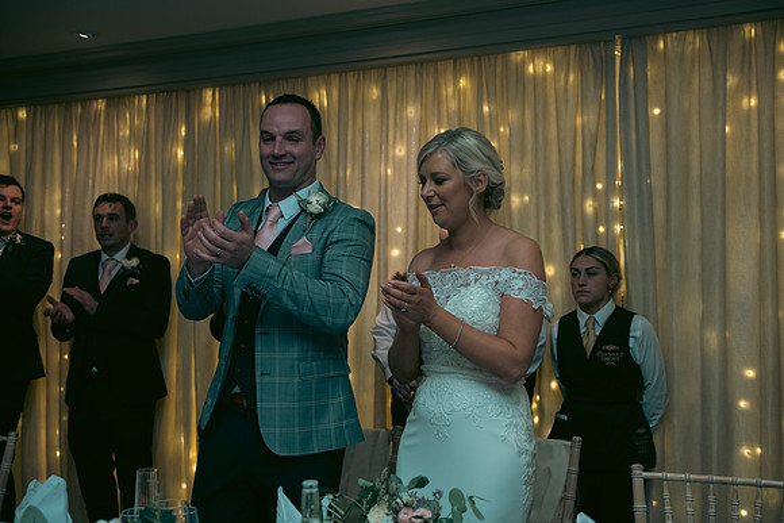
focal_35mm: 42
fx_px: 915
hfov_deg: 46.4
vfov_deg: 31.9
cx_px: 392
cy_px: 262
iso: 800
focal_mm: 42
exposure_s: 1/160
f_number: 3.5
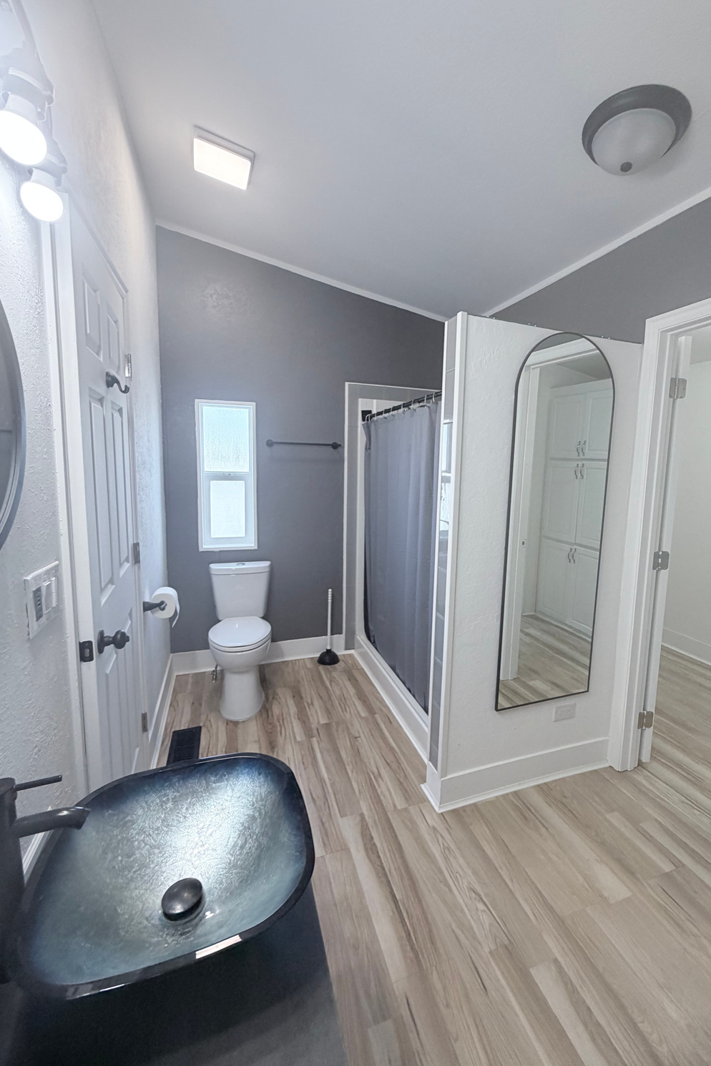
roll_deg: -0.7
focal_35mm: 15
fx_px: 444
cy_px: 519
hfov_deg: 77.1
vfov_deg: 100.4
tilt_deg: -6.6
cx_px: 391
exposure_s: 1/120
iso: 200
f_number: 2.2
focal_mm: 2.22
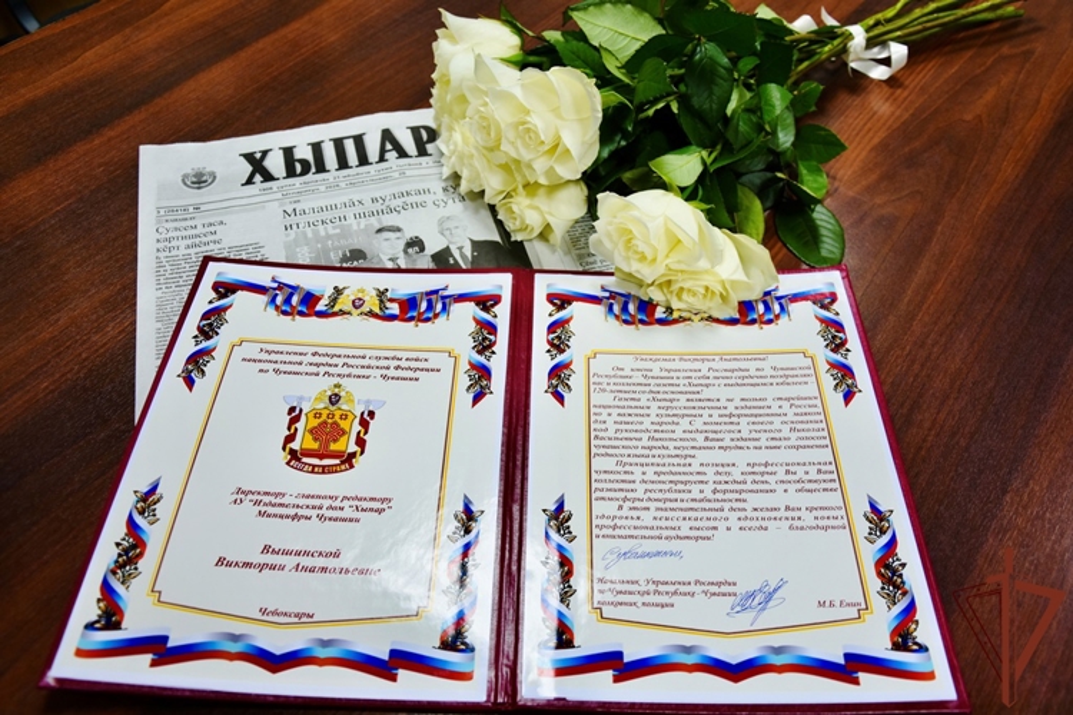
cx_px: 536
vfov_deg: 41.7
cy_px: 358
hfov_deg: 59.5
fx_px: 939
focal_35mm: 32
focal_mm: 21
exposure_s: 1/30
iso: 320
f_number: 3.8
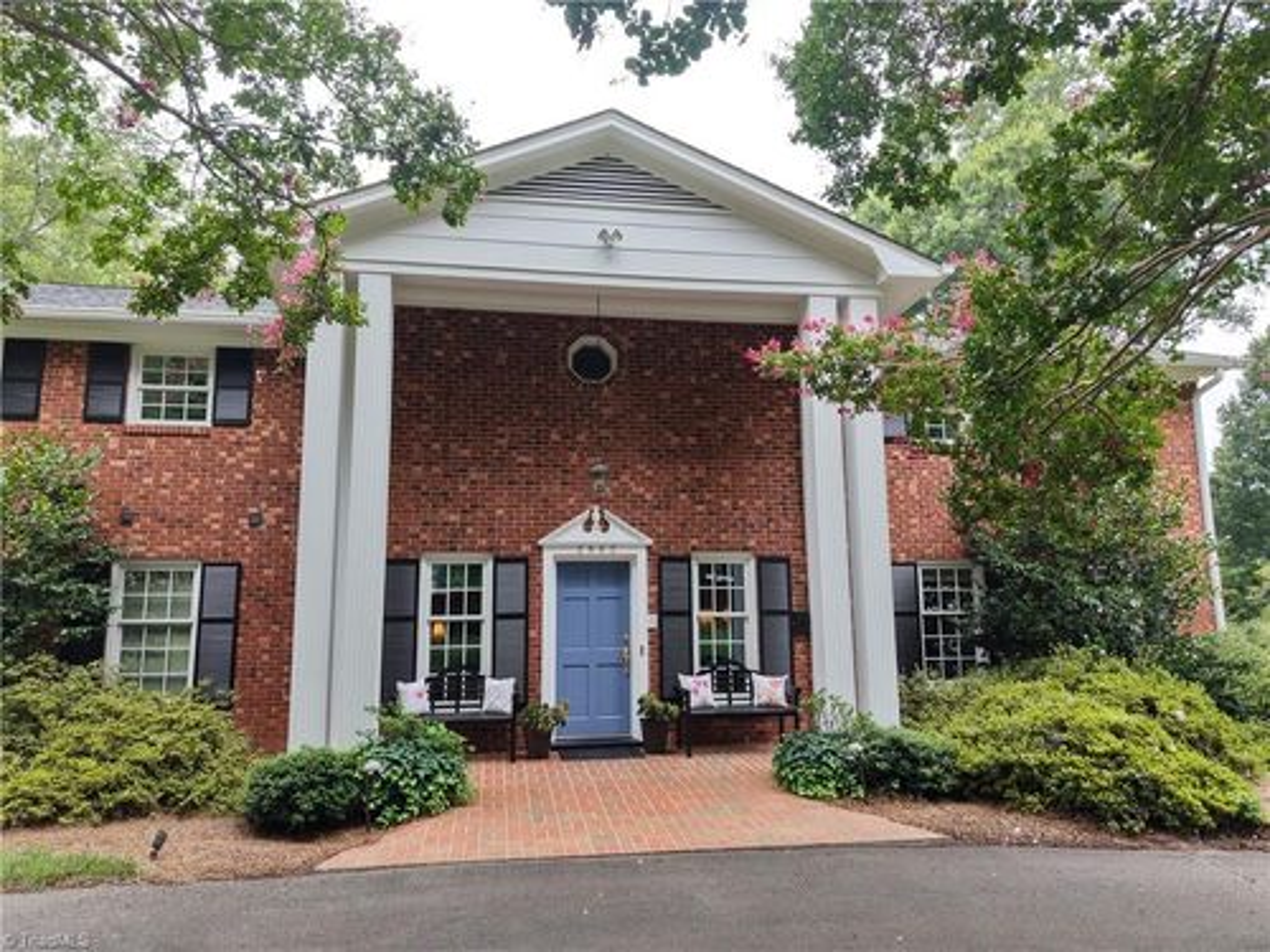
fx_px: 881
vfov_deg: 56.8
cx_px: 635
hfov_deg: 71.6
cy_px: 476
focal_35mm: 24
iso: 400
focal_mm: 8.67
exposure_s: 1/160
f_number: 1.8
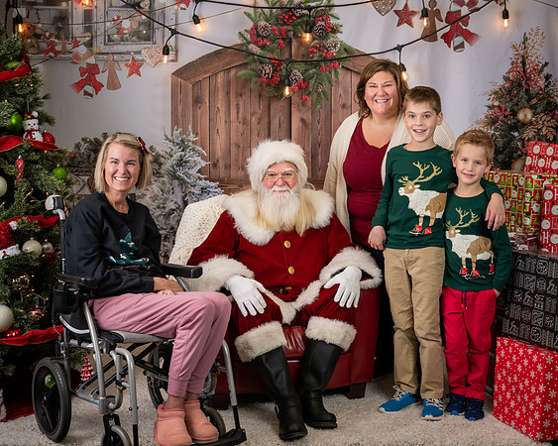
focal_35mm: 61
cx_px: 363
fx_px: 1012
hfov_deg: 30.7
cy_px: 212
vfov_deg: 24.9
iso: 100
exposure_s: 1/100
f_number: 9
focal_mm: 50
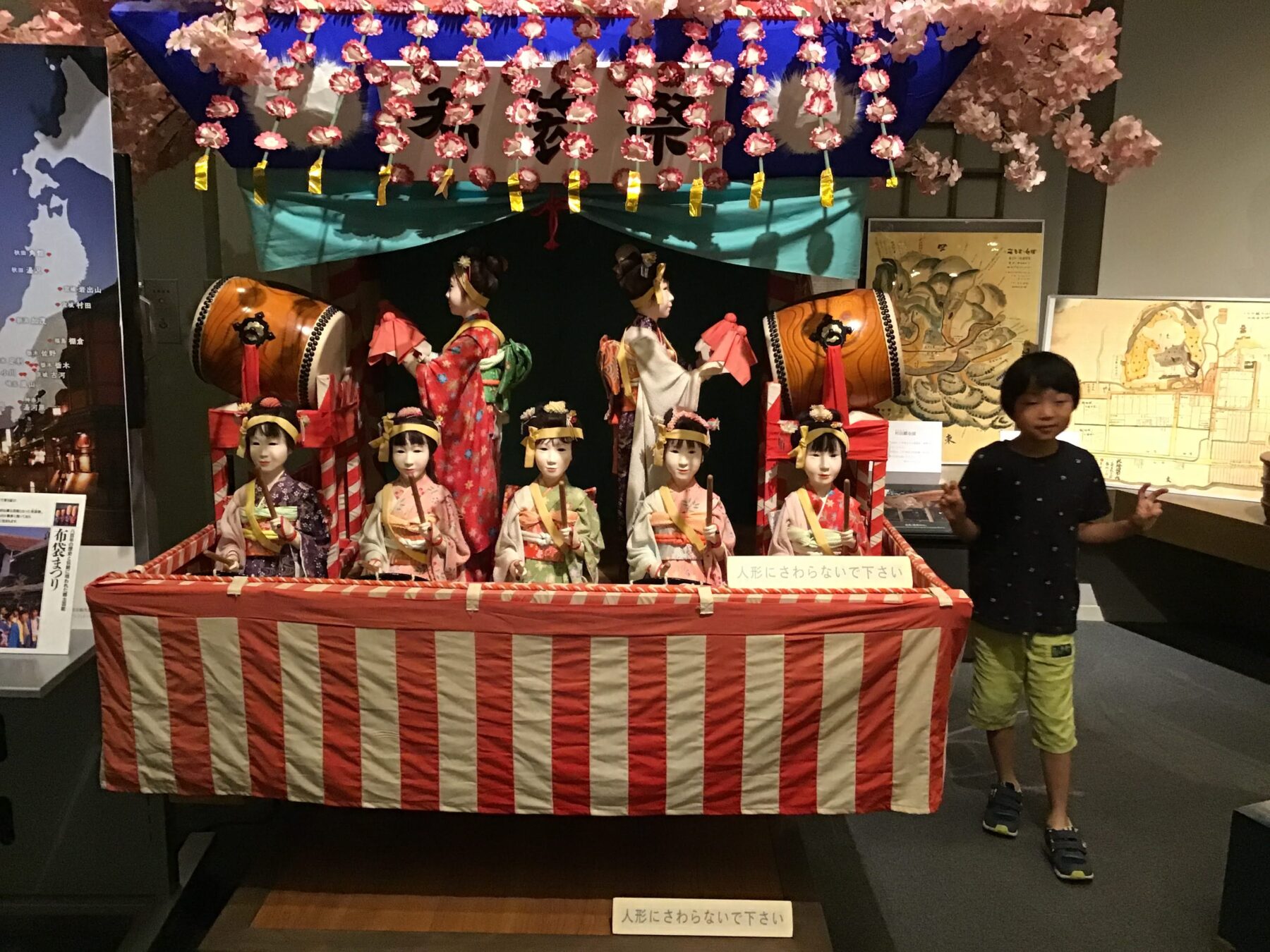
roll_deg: -3.1
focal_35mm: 31
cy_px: 476
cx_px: 635
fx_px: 1137
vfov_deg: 45.4
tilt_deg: -14.3
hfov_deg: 58.4
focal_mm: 3.3
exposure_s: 1/15
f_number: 2.4
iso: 250
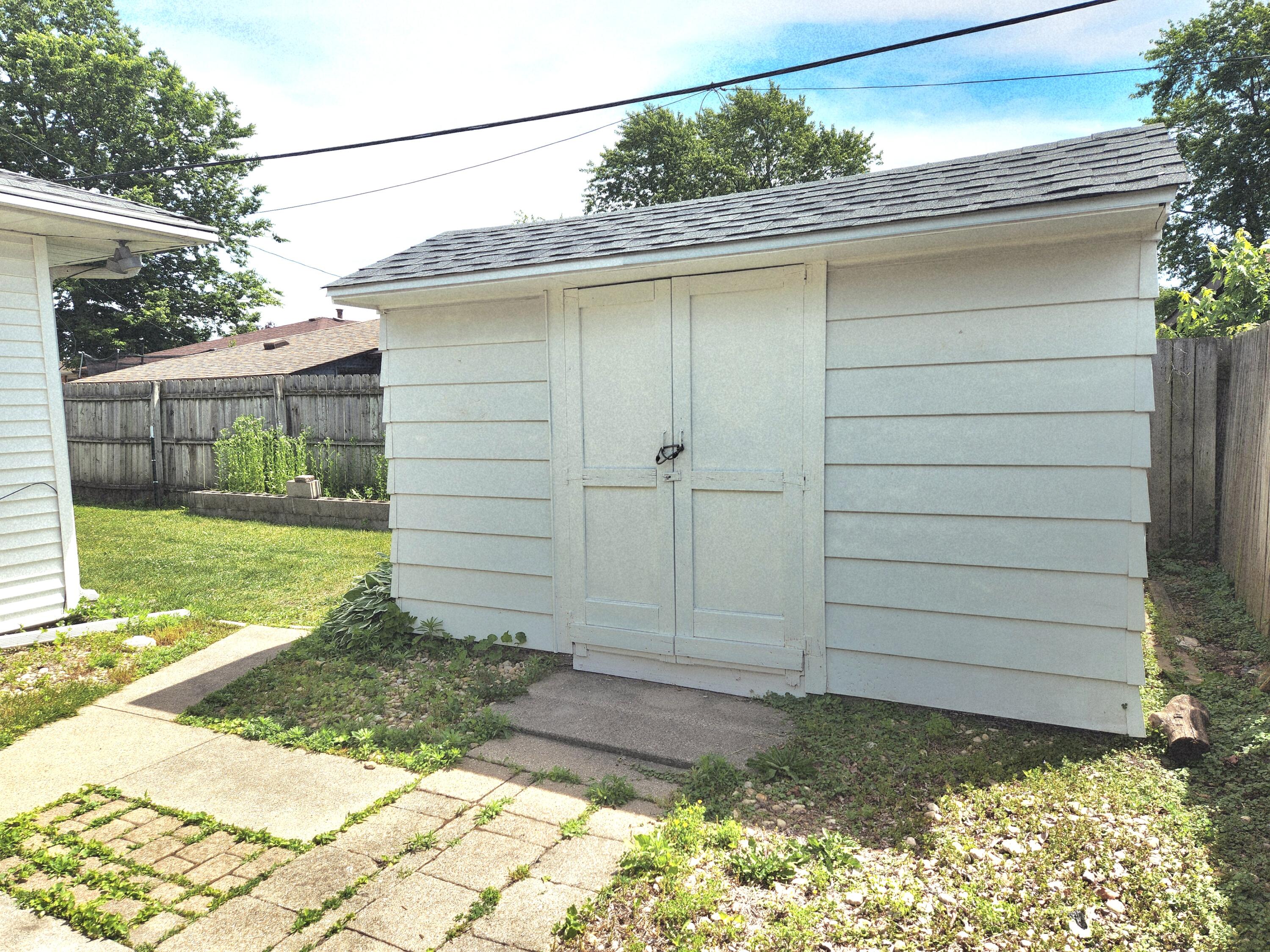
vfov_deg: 58.9
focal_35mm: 23
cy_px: 476
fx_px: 844
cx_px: 635
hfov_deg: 73.9
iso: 20
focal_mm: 5.4
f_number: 1.8
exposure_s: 1/1667
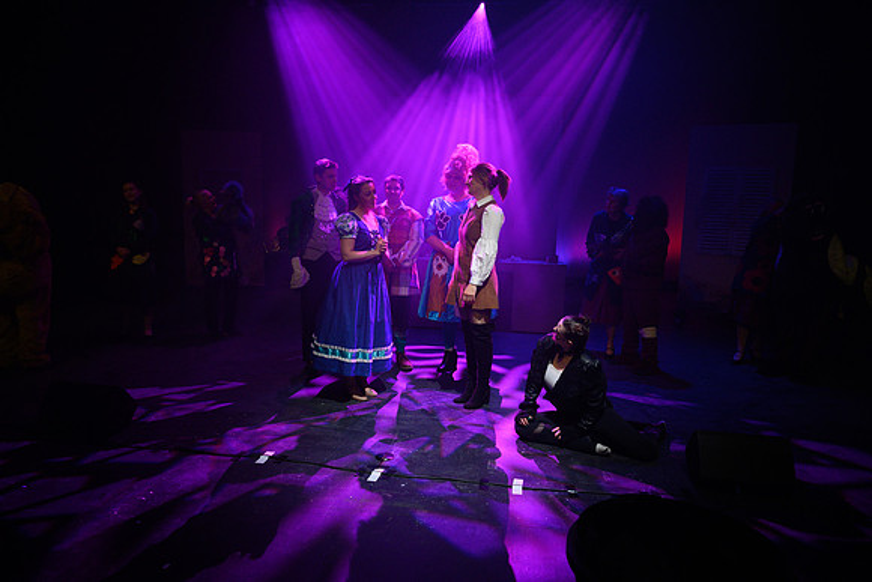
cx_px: 436
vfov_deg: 53.2
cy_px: 291
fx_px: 581
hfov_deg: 73.7
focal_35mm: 24
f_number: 6.3
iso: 800
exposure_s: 1/60
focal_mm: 24
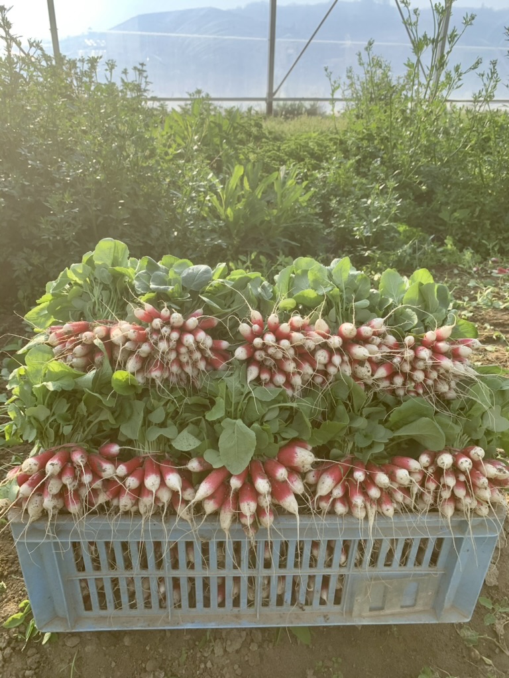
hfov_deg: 53.1
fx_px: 510
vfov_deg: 67.3
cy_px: 339
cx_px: 254
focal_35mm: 26
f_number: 1.8
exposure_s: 1/743
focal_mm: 4.25
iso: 25
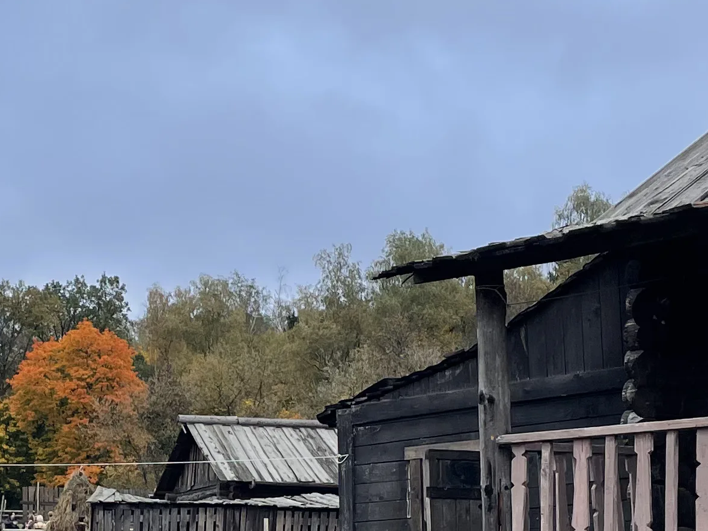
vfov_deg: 16.4
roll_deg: -0.5
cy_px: 471
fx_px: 1820
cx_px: 111
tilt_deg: +5.3
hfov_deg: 21.7
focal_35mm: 89
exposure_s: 1/1043
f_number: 1.6
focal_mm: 4.2
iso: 32
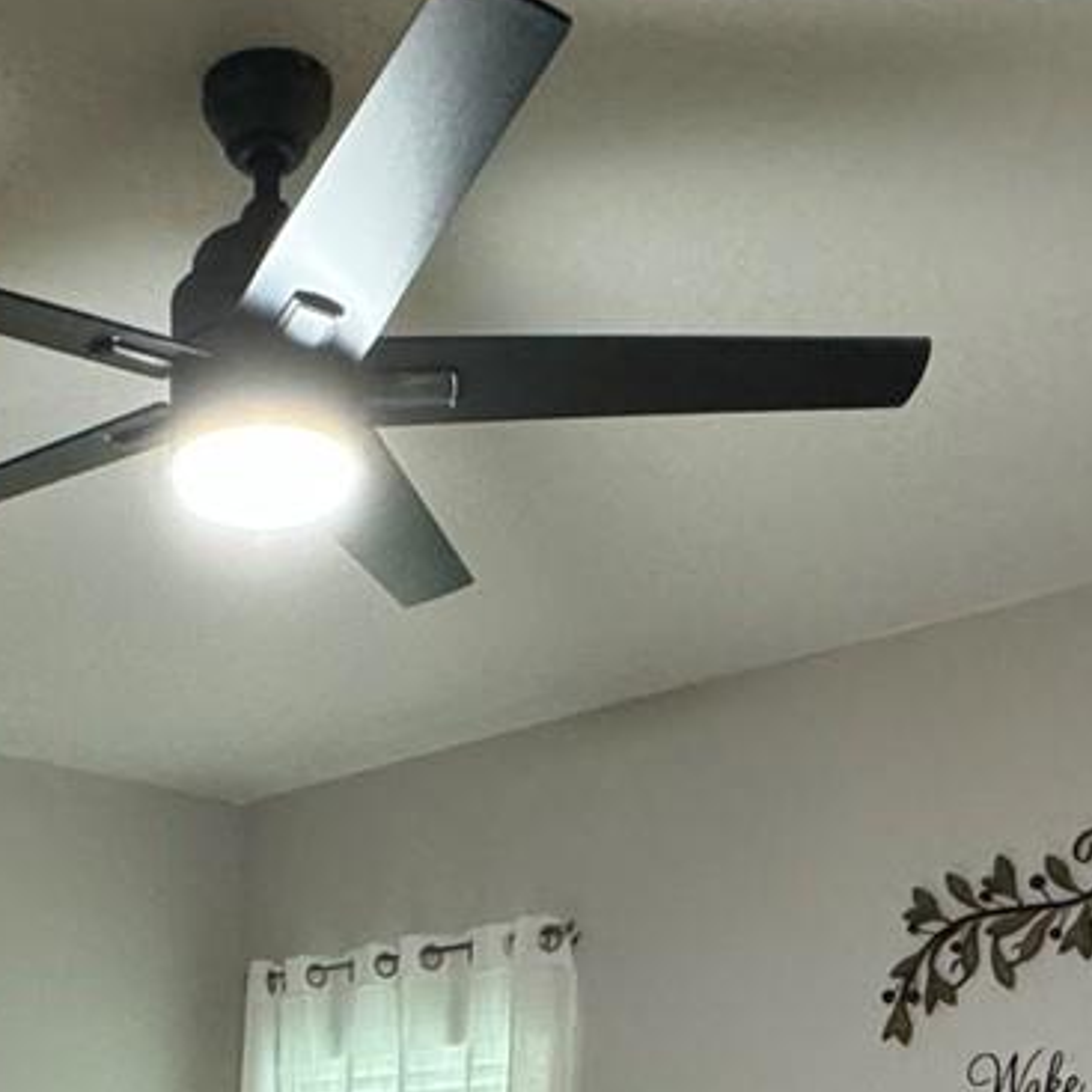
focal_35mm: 54
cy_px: 1598
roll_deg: -0.8
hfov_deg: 30.7
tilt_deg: -10.7
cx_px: 196
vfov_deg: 25.0
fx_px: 1927
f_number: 2.2
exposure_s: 1/60
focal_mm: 2.22
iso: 400
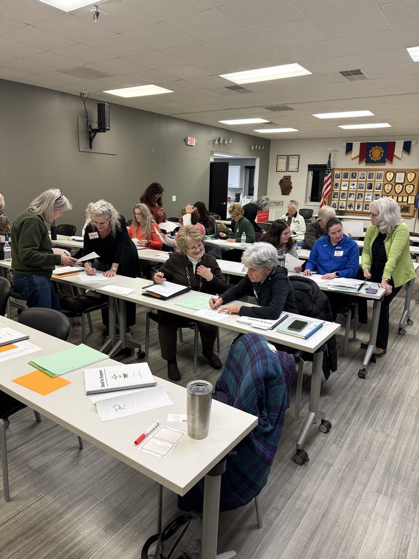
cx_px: 210
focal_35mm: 24
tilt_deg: -12.0
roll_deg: -2.3
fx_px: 387
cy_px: 280
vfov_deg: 71.6
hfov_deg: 56.8
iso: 200
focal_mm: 6.76
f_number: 1.78
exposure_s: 1/120
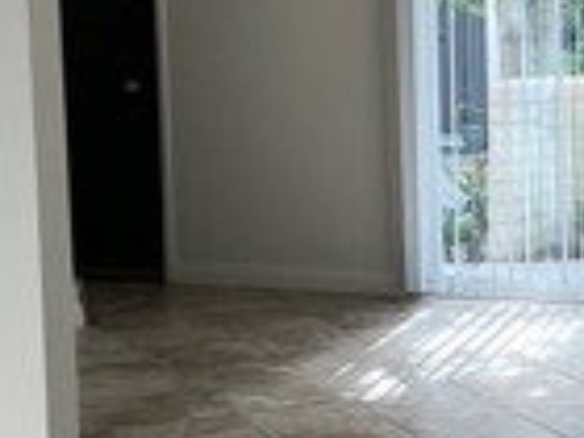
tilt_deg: -7.9
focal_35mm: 119
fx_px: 2008
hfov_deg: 16.4
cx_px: 517
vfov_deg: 12.4
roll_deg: +1.3
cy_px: 188
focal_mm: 4.2
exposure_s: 1/121
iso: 100
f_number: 1.6
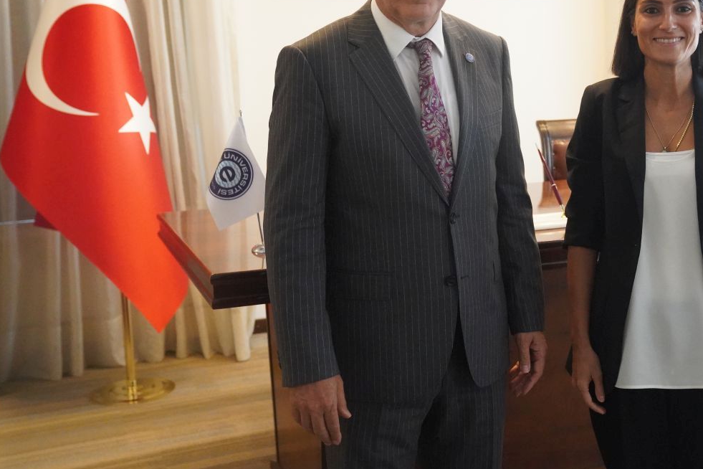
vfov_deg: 25.9
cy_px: 177
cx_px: 507
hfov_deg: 37.5
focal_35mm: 52
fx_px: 1015
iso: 10000
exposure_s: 1/320
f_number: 3.5
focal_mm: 34
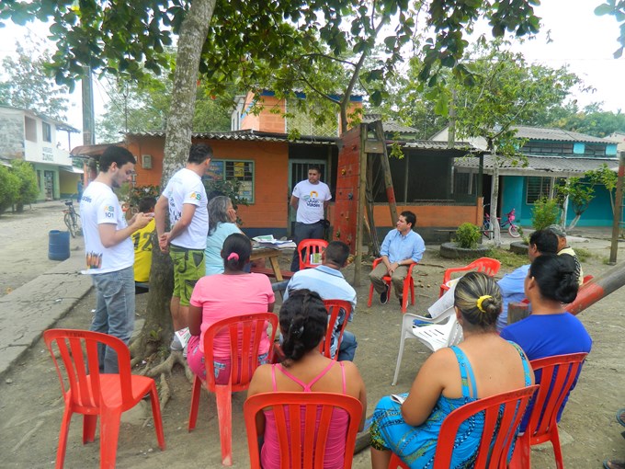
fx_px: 451
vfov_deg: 54.9
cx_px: 312
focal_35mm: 25
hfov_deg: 69.4
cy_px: 234
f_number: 3.1
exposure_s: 1/200
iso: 80
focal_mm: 4.5
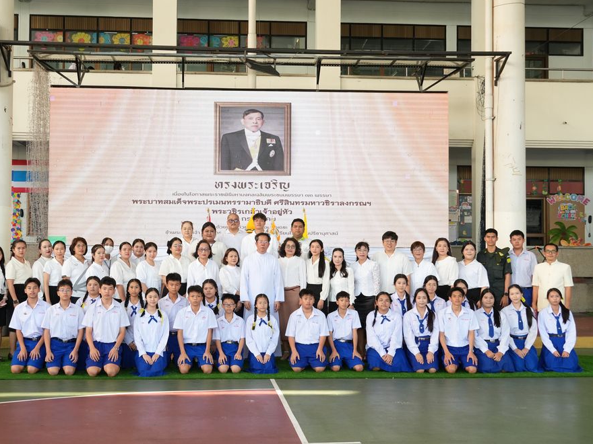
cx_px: 259
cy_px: 220
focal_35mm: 48
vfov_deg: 30.5
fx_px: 815
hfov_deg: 39.9
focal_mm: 29
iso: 800
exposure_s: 1/125
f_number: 5.6
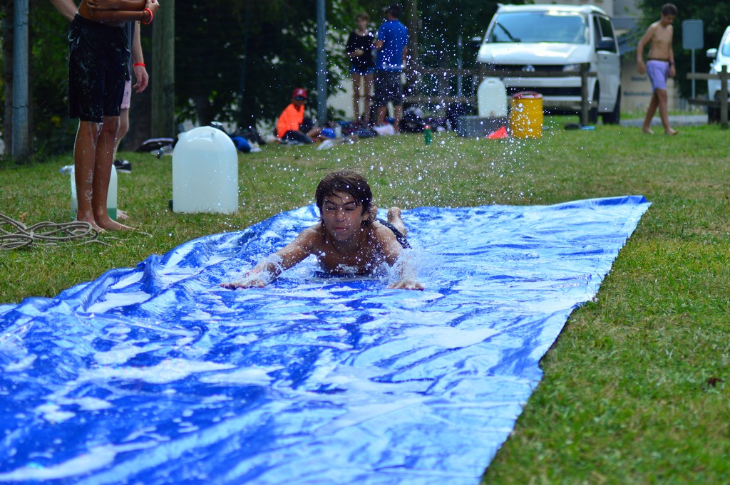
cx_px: 365
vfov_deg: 13.0
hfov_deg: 19.5
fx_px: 2127
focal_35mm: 105
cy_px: 242
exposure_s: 1/1250
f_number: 4
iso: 200
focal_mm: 70
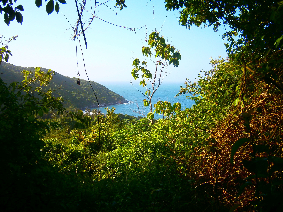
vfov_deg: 53.1
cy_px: 106
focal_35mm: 26
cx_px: 142
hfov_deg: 67.3
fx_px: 213
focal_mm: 4.7
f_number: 2.8
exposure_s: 1/640
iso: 80
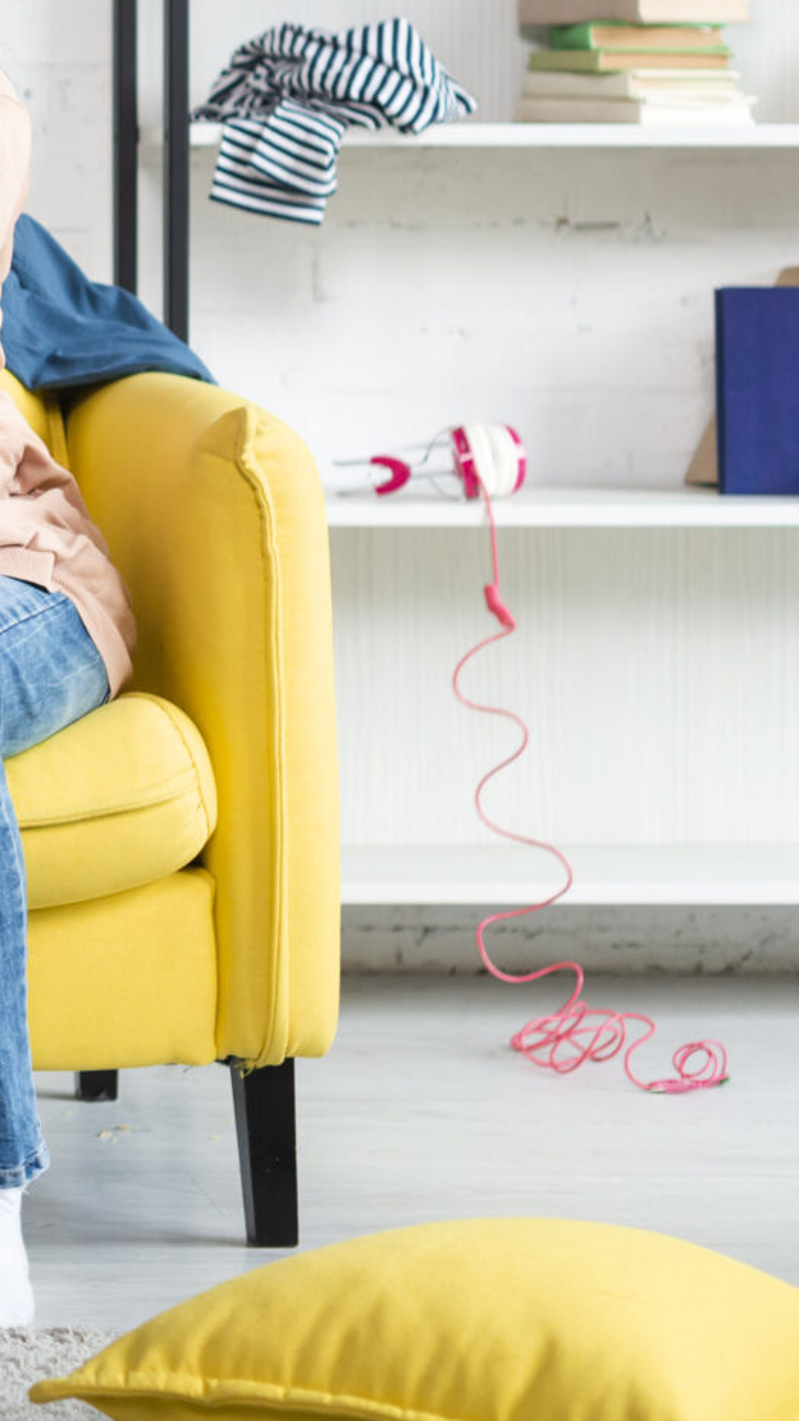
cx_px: -915
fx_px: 5426
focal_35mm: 144
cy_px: 214
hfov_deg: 8.0
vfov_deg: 14.8
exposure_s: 1/250
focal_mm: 50
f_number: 3.2
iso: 500
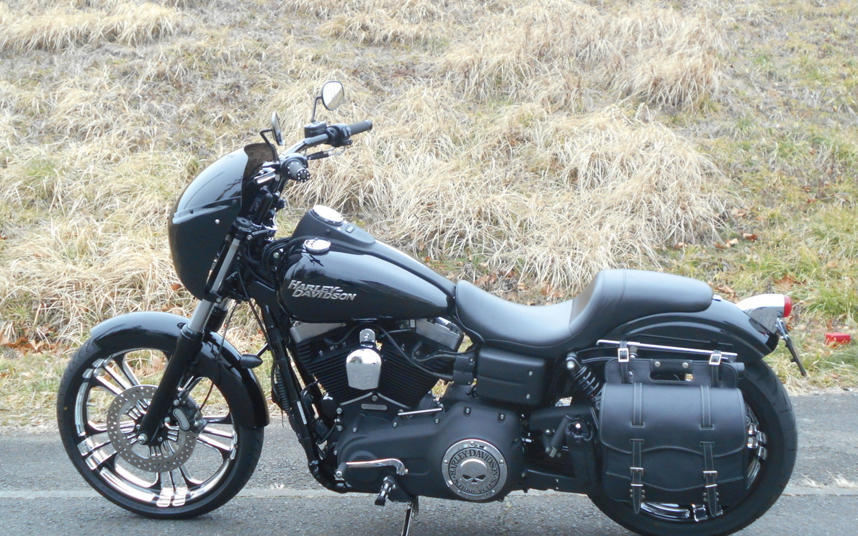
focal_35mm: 47
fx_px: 1099
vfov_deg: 27.4
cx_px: 428
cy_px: 259
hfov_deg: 42.7
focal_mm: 7.7
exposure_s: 1/250
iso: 220
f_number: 4.2
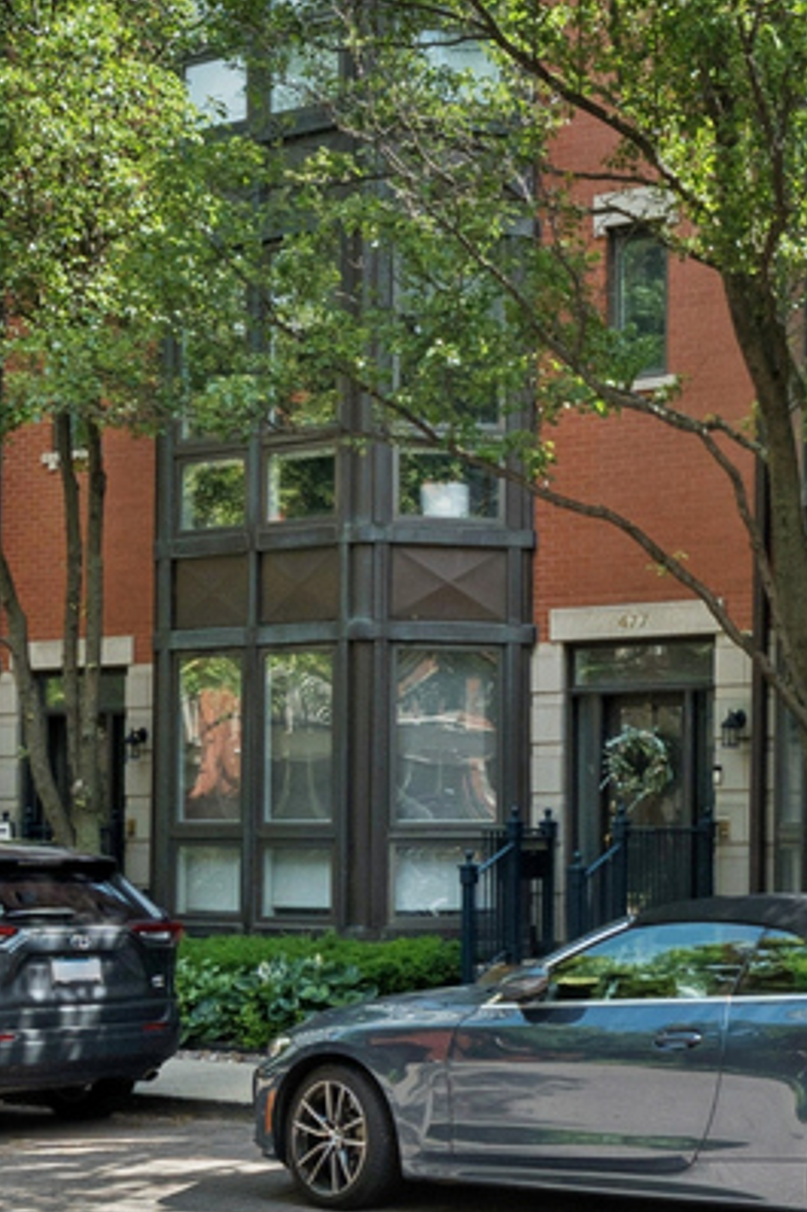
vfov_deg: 35.1
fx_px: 1918
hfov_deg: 21.3
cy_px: 566
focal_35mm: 57
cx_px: 1072
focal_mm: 14
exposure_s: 1/125
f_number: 11
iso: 200
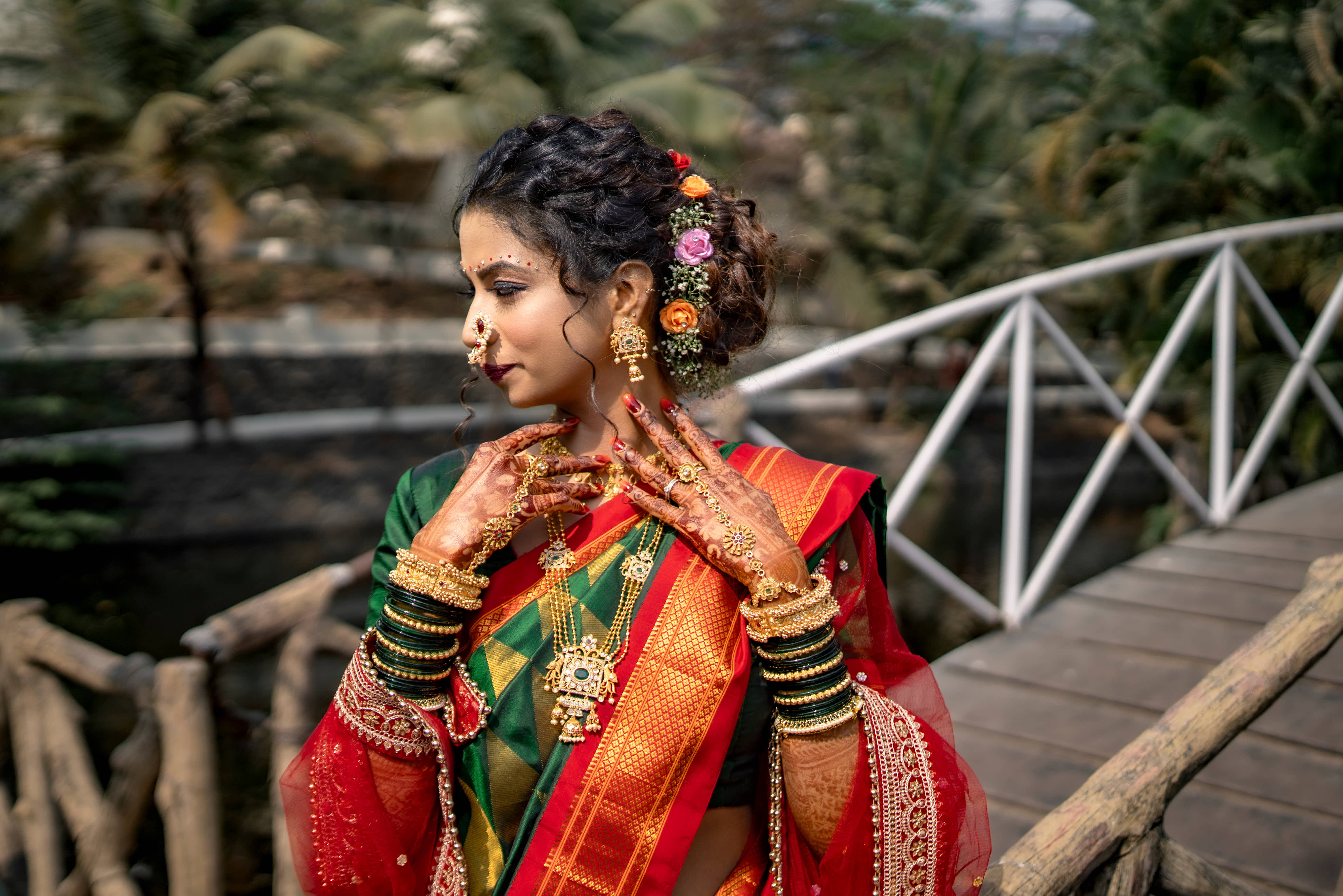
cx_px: 619
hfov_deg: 48.4
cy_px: 504
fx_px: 1492
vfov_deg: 33.4
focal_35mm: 40
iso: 100
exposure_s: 1/8000
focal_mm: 35
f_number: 1.4
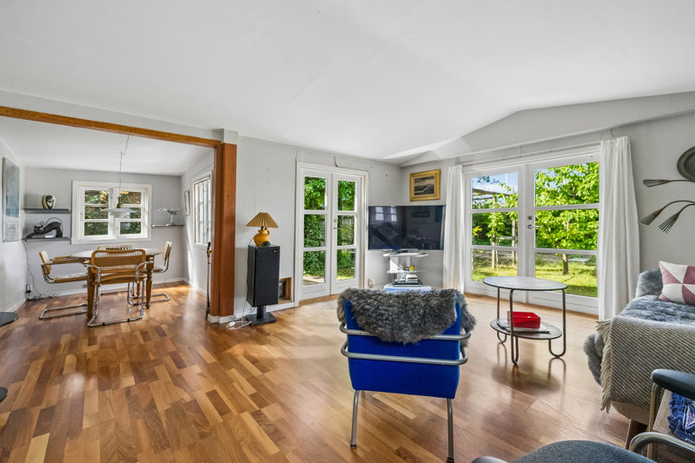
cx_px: 348
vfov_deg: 81.2
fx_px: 270
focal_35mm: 14
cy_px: 232
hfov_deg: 104.3
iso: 3200
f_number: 5
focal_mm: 14
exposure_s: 1/640
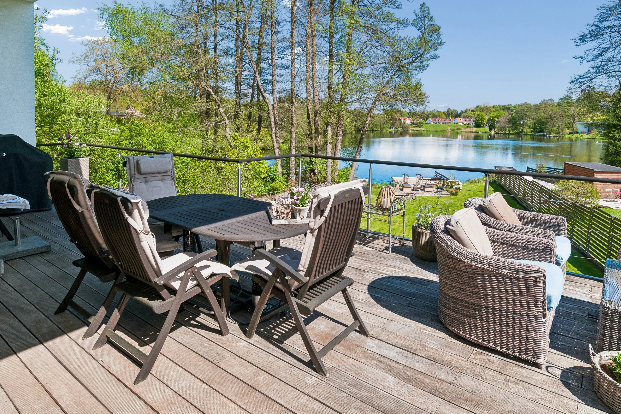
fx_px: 362
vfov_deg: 59.5
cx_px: 310
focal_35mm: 21
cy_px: 207
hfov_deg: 81.2
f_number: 10
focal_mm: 14
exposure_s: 1/400
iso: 200
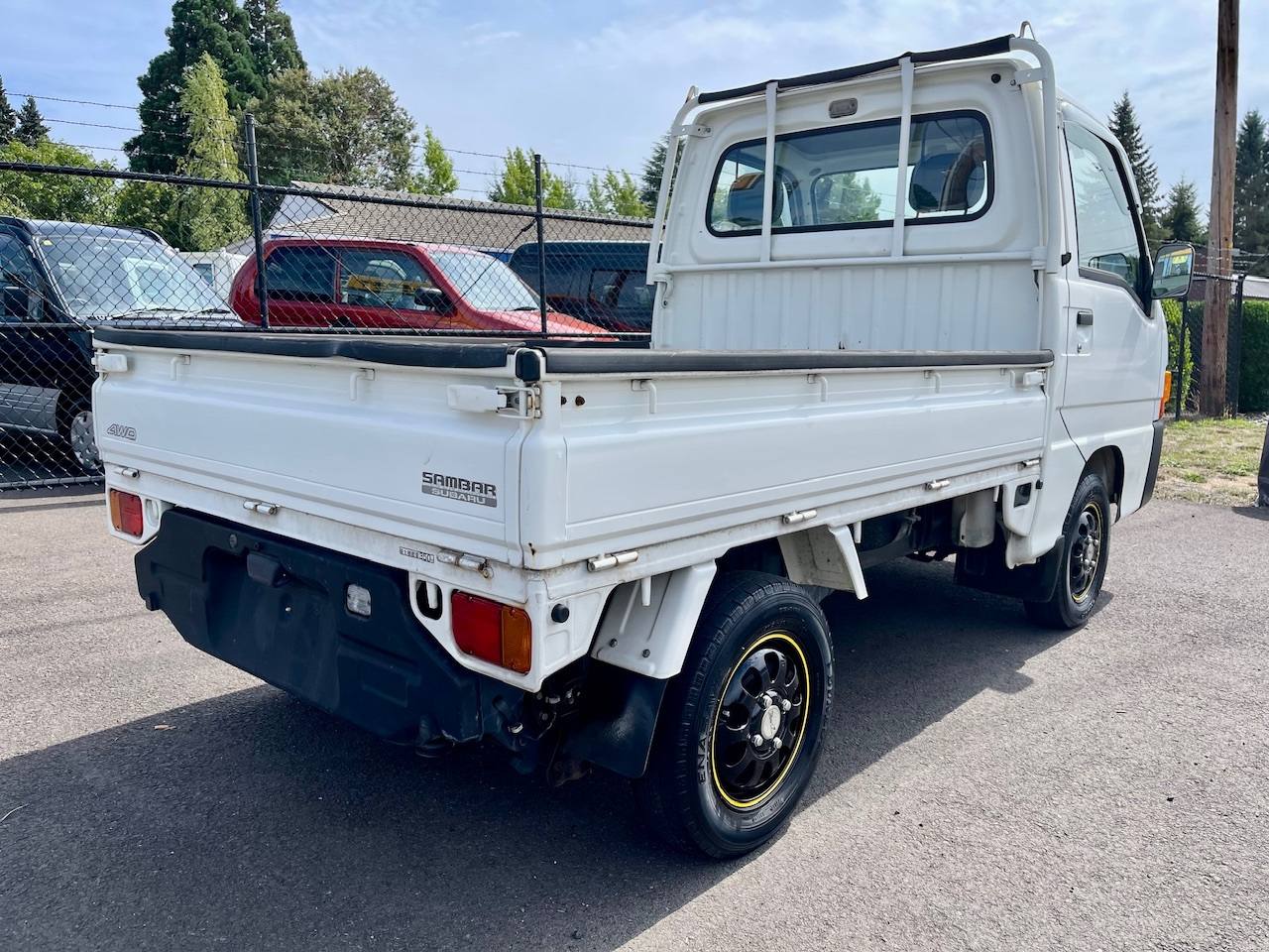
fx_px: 916
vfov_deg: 54.9
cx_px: 634
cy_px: 476
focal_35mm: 25
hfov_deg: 69.4
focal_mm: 5.1
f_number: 1.6
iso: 32
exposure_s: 1/2786
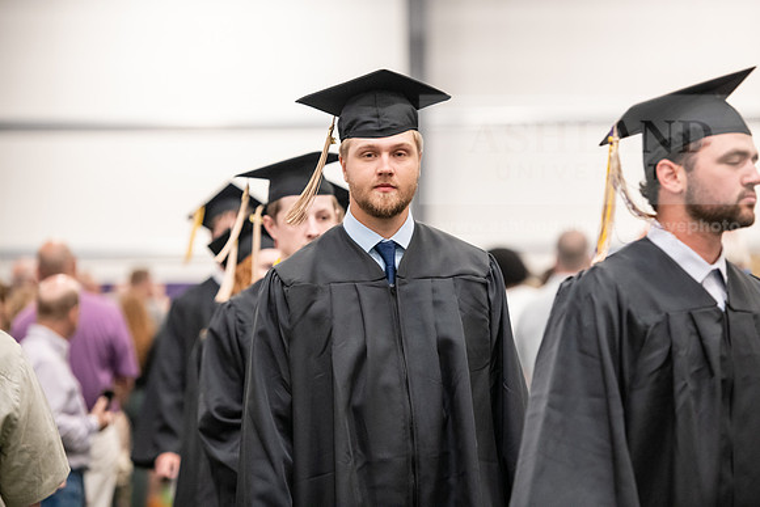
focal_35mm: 140
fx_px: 2956
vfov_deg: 9.8
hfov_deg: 14.7
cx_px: 380
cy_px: 254
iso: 3200
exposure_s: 1/200
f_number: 3.2
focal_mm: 140
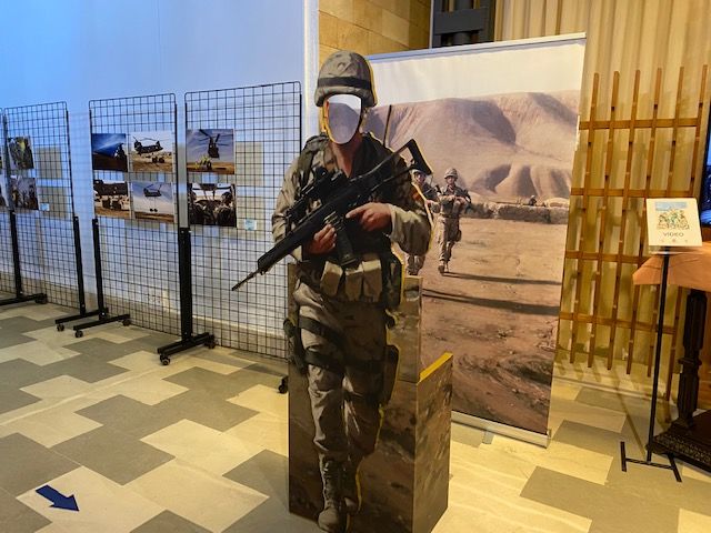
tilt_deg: -10.2
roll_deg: -0.1
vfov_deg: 53.1
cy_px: 266
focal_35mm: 26
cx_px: 356
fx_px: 534
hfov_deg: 67.3
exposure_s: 1/50
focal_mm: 4.25
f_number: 1.8
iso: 250
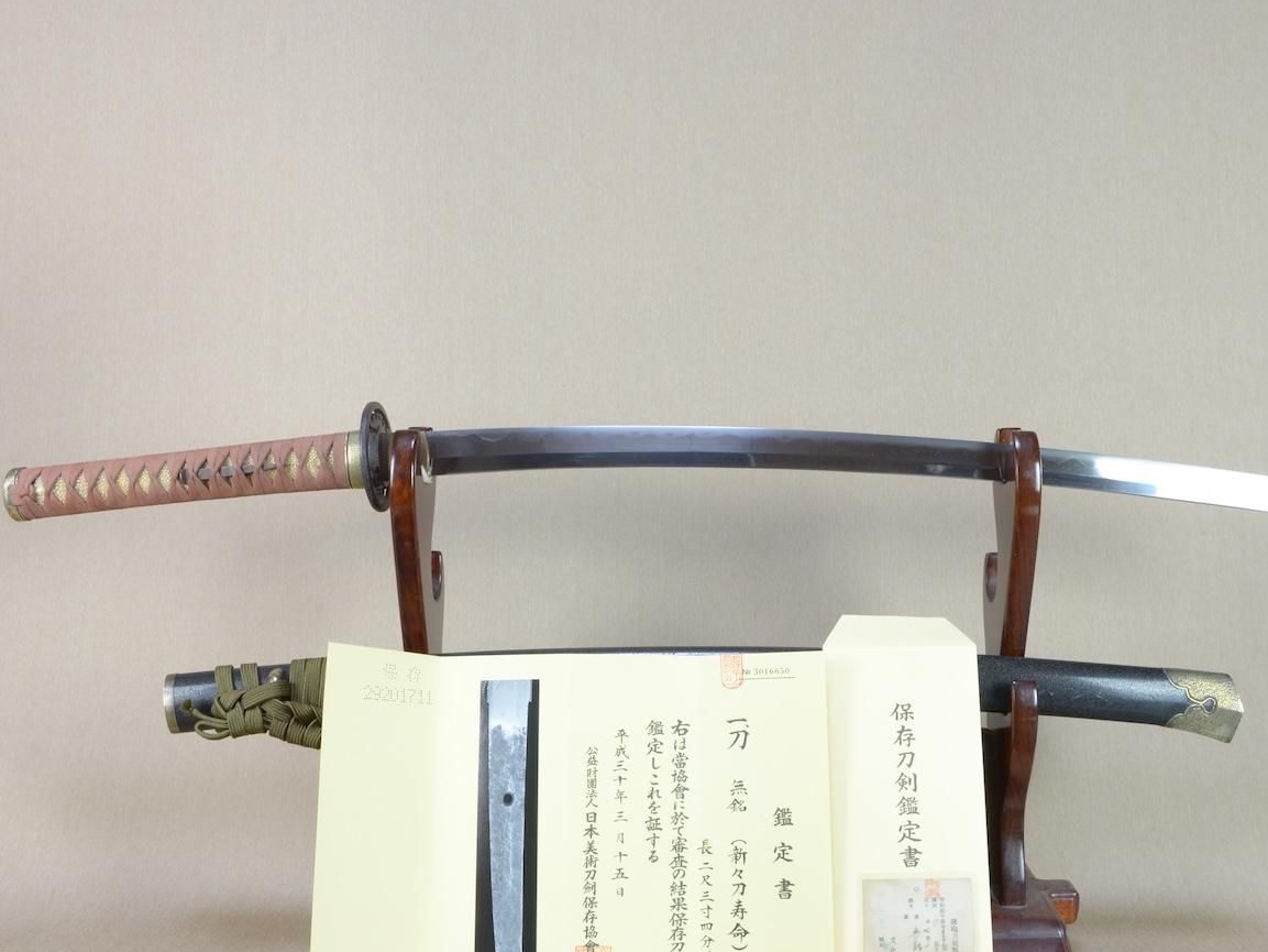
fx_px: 1282
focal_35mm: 35
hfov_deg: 52.5
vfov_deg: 40.7
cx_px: 699
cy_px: 472
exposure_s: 1/2
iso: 400
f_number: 11
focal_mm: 20
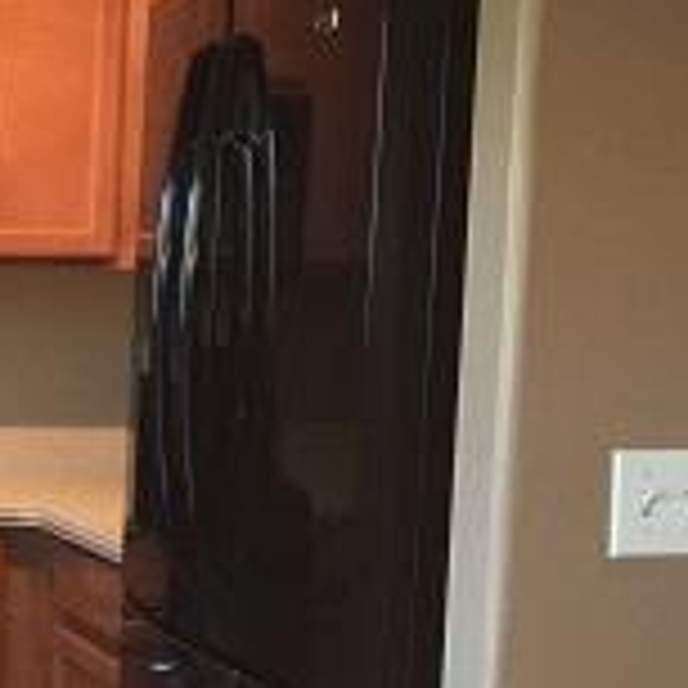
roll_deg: -1.1
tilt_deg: -6.4
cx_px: -450
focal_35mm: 107
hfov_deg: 14.7
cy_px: 490
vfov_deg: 16.2
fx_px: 2406
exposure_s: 1/24
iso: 80
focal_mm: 4.15
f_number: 2.2
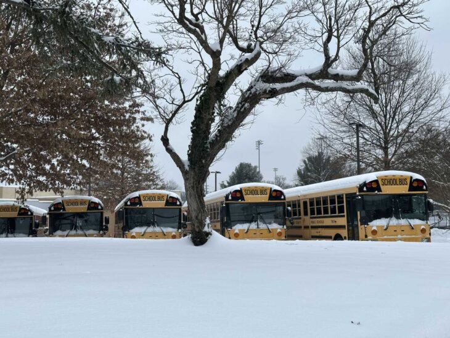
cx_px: 225
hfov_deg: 39.6
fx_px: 624
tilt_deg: +5.0
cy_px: 169
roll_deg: -0.4
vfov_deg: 30.3
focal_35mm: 48
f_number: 1.78
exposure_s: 1/1133
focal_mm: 6.86
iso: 64
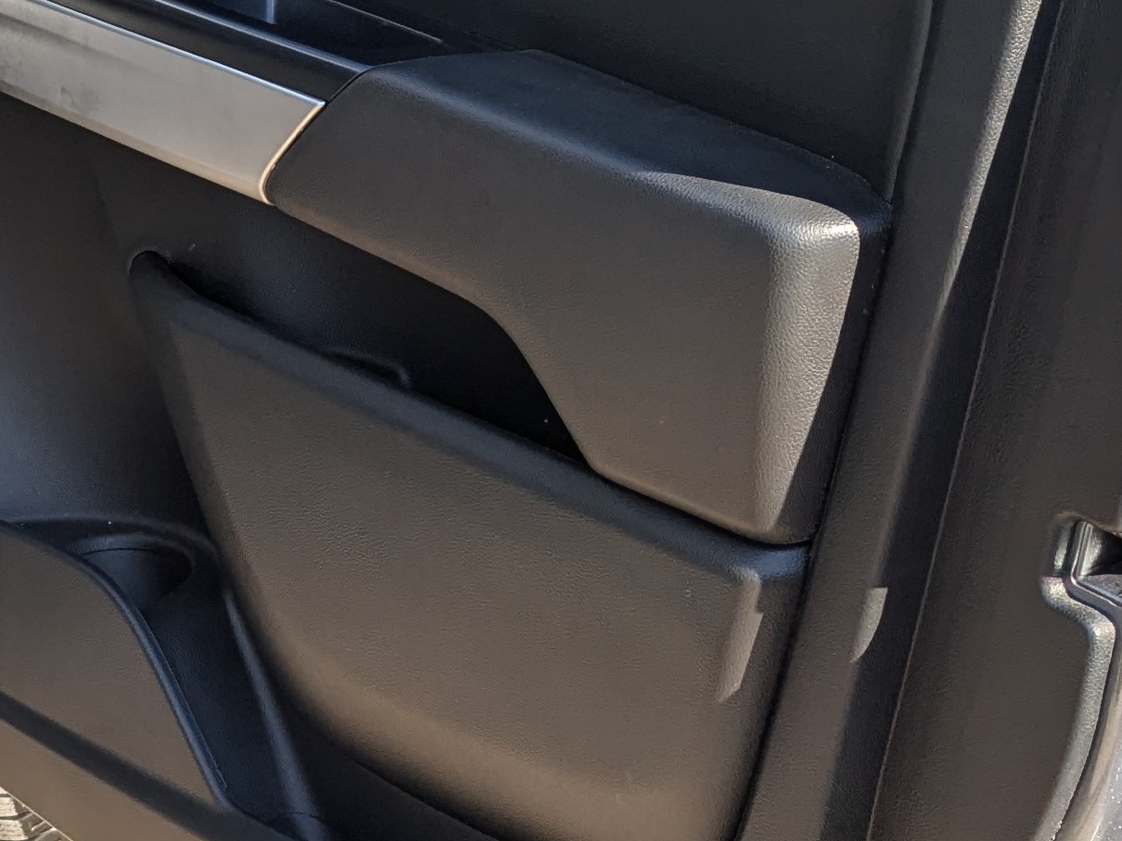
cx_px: -327
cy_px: -35
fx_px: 2917
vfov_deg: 16.0
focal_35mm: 90
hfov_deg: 20.0
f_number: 1.73
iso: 48
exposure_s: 1/935
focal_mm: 4.38
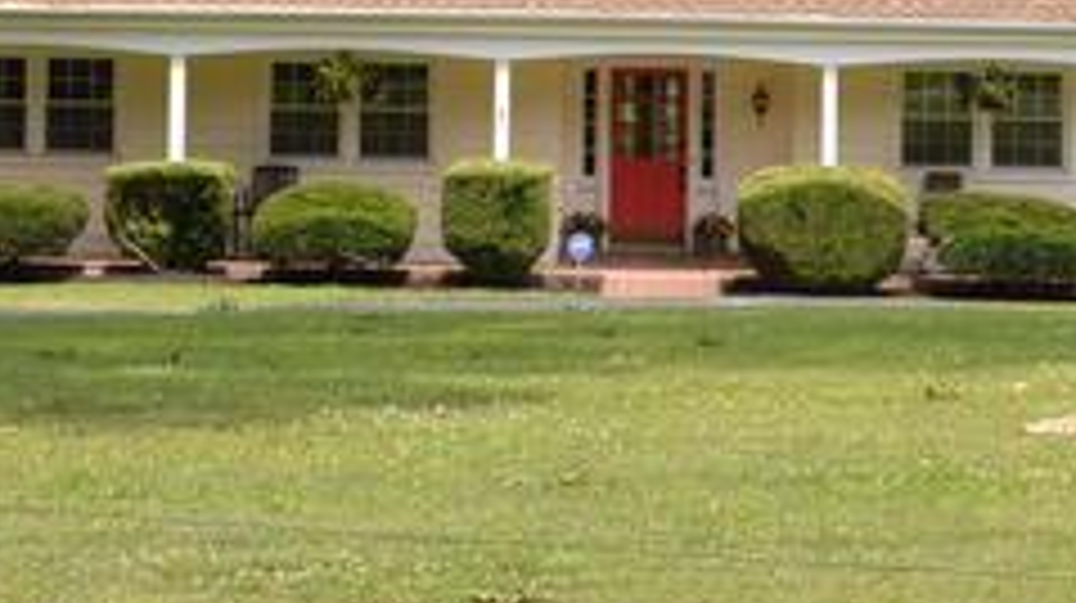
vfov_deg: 8.1
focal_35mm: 148
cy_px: -173
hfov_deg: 14.5
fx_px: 4219
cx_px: 378
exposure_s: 1/160
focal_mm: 22
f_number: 6.3
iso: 100
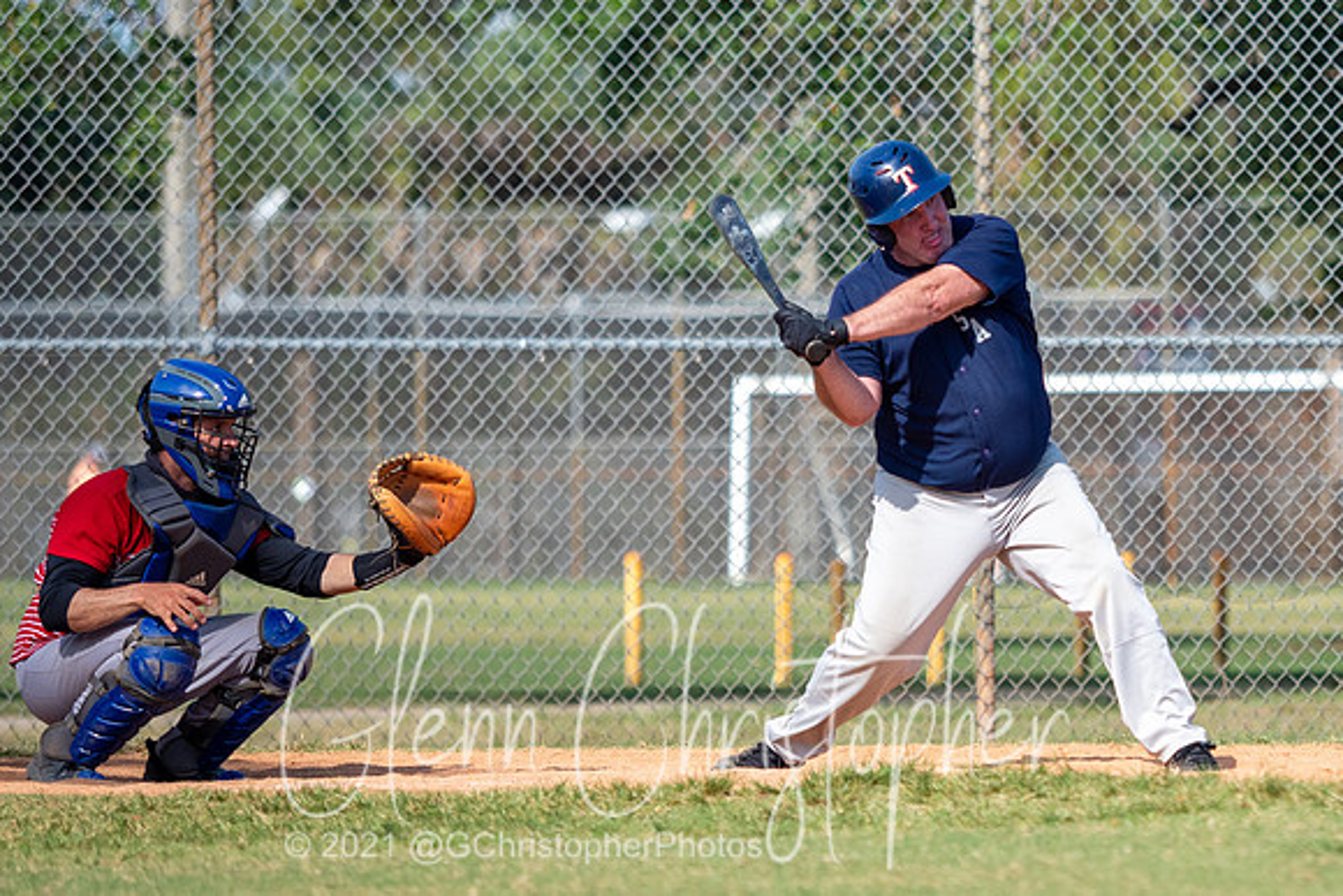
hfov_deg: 4.2
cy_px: 364
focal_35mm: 490
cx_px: 1051
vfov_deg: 2.8
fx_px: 18302
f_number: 2.8
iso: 250
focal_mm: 150
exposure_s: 1/3200
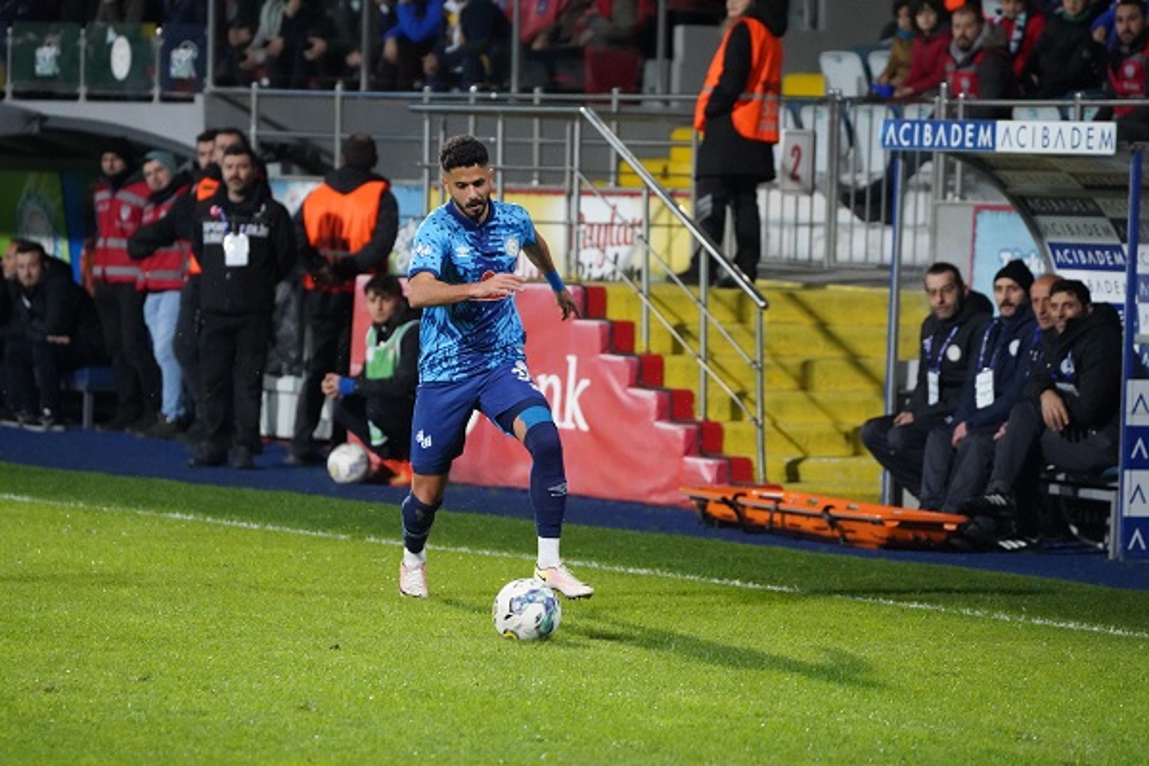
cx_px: 574
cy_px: 383
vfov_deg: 6.1
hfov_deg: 9.1
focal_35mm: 226
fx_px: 7213
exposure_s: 1/1000
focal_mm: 226
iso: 12800
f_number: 5.6
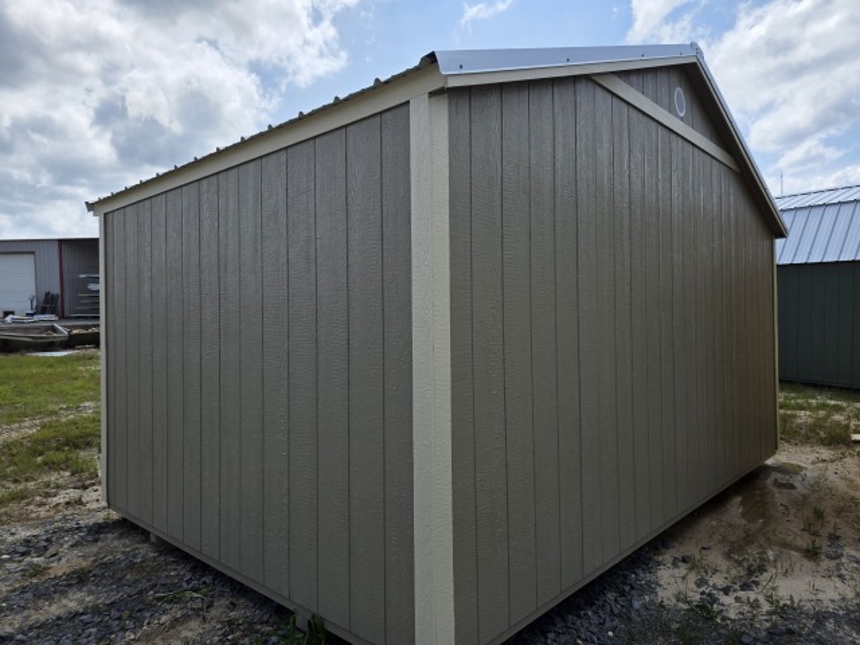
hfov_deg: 73.9
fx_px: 571
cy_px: 322
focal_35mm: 23
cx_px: 430
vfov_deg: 58.9
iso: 80
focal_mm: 6.3
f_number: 1.7
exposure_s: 1/7626
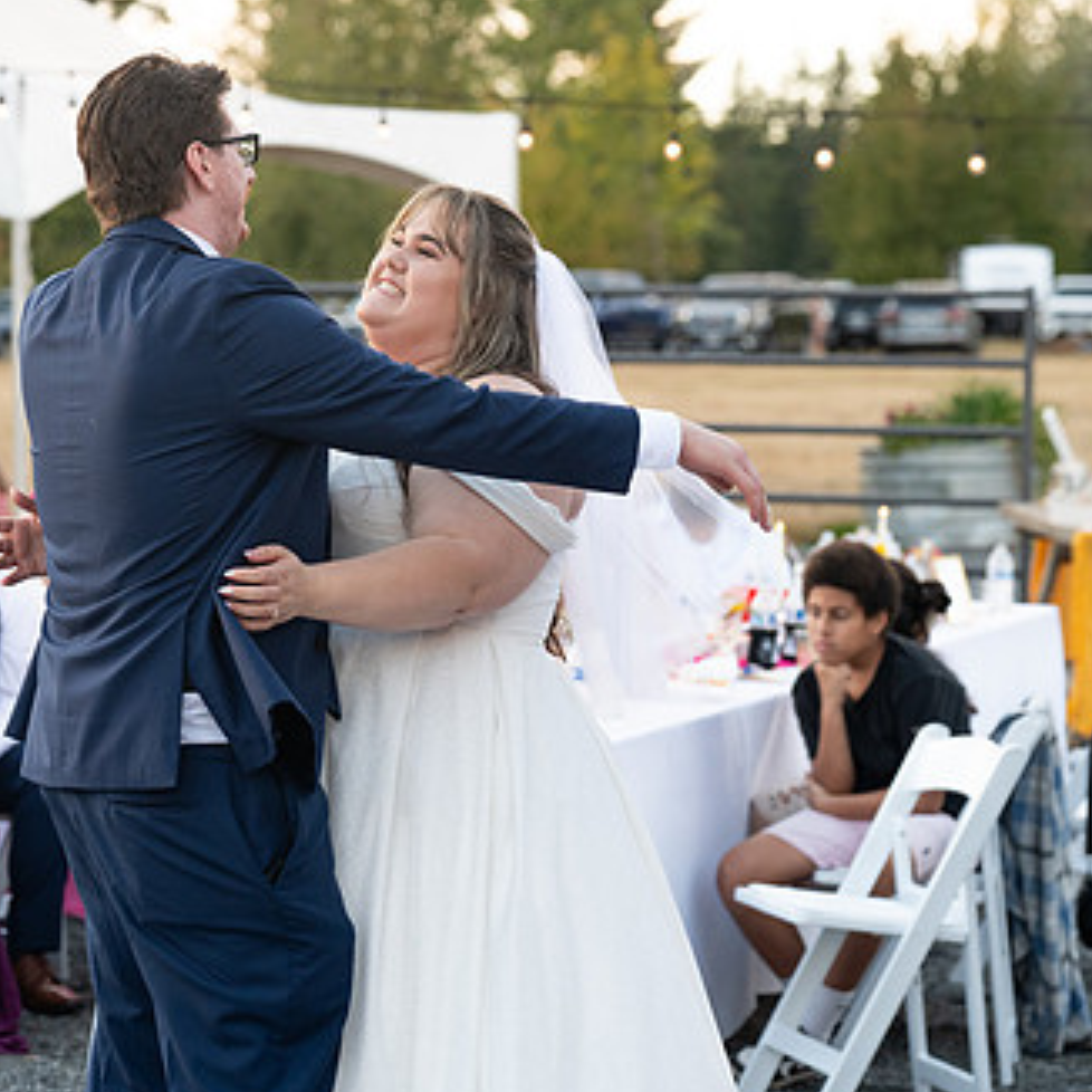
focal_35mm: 127
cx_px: 375
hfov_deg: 13.7
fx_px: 4533
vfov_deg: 13.7
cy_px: 531
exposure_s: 1/500
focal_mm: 84
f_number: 4
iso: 1600
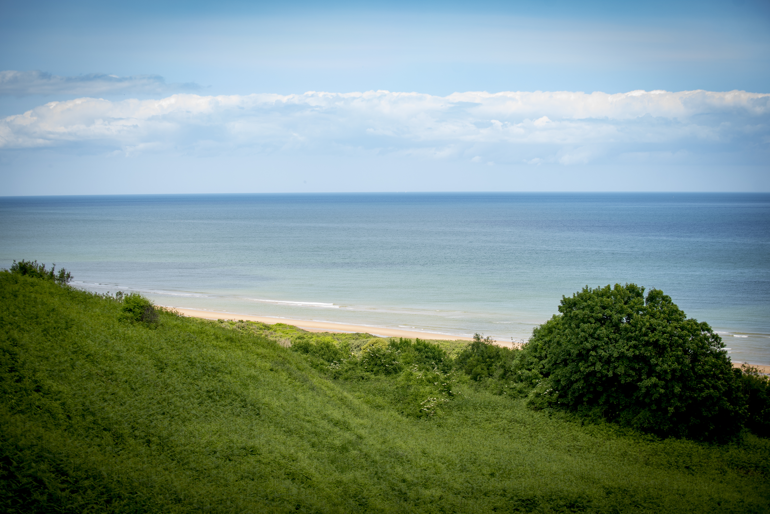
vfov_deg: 19.5
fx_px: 1498
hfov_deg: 28.8
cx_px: 385
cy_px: 257
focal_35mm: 70
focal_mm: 70
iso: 50
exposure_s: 1/250
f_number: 4.5
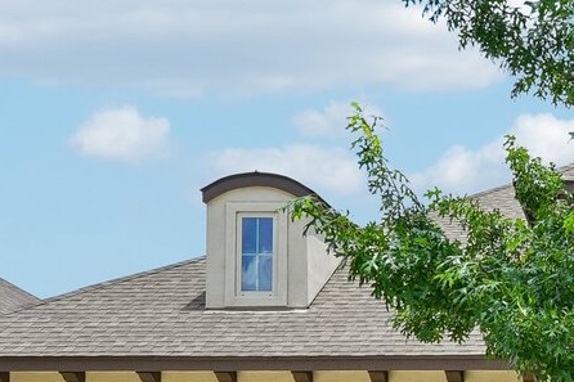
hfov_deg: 26.5
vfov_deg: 19.6
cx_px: 656
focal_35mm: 69
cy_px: 286
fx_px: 1100
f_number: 8
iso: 400
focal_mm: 19
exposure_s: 1/400
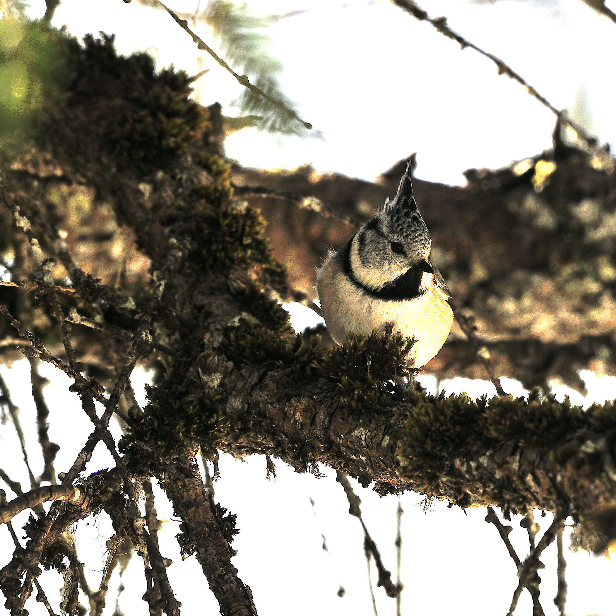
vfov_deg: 1.8
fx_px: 19328
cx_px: 391
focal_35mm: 960
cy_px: 308
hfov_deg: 1.8
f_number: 8
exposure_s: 1/320
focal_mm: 500
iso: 200
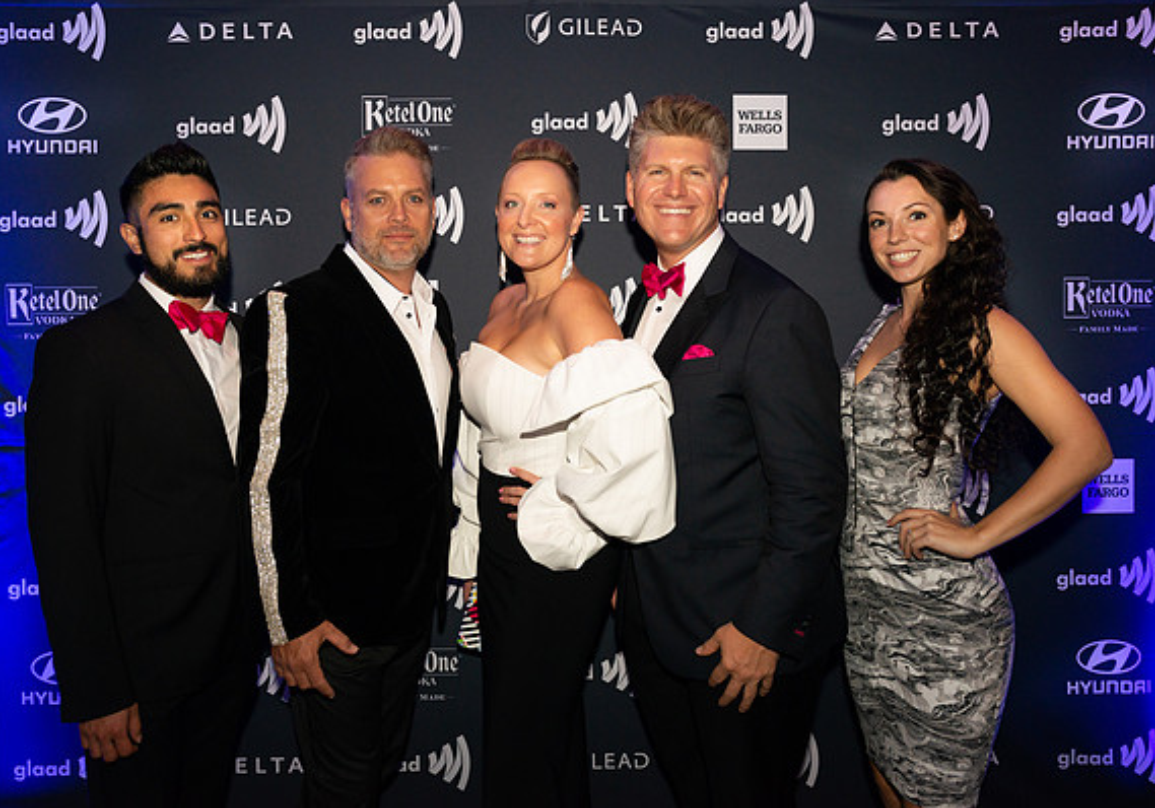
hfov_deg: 62.8
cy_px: 357
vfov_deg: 46.2
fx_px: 945
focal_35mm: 29
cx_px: 525
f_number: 4.5
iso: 640
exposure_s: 1/160
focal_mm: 24
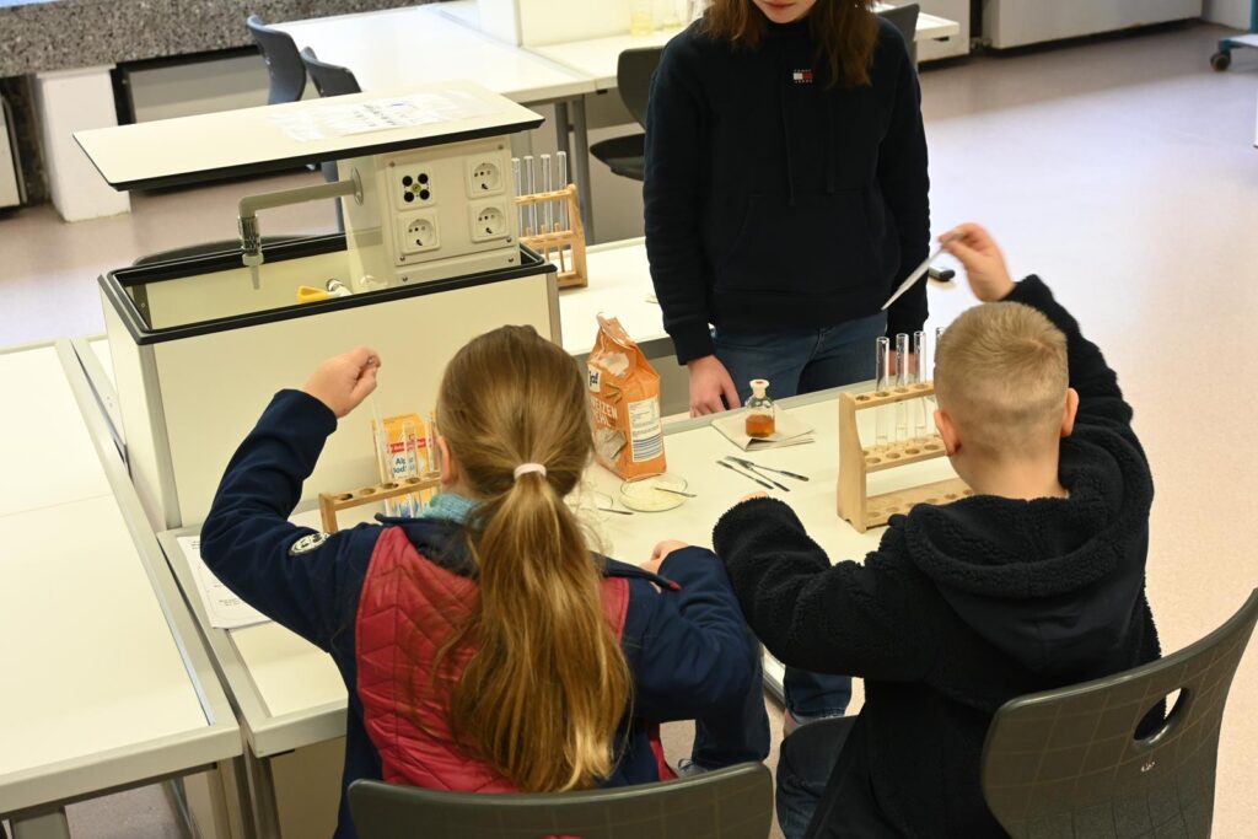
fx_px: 1782
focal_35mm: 51
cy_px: 420
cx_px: 629
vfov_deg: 26.5
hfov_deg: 38.9
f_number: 5
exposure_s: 1/50
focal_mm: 34
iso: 900
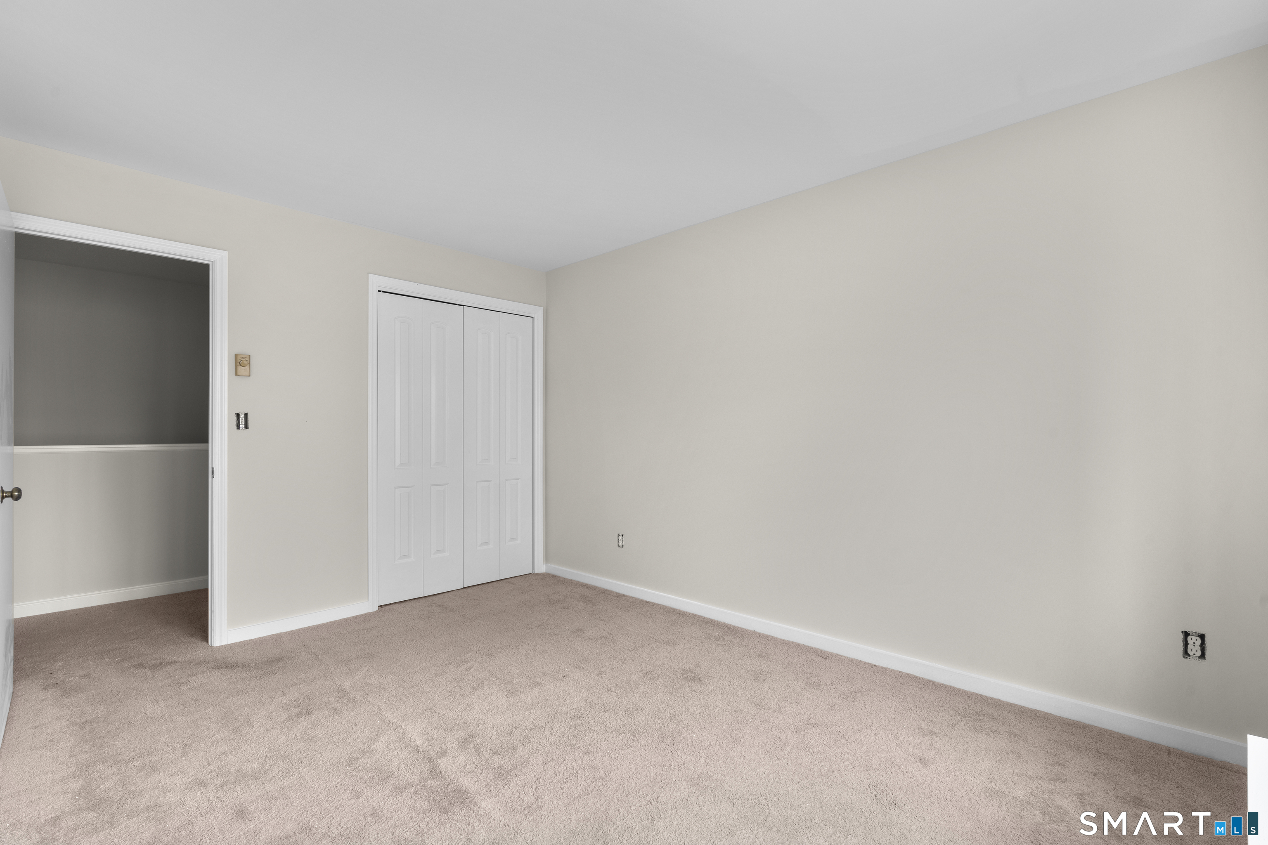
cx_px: 634
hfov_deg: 96.7
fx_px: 564
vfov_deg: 73.7
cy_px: 422
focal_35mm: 16
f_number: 9
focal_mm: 16
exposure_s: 1/1.25
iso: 250
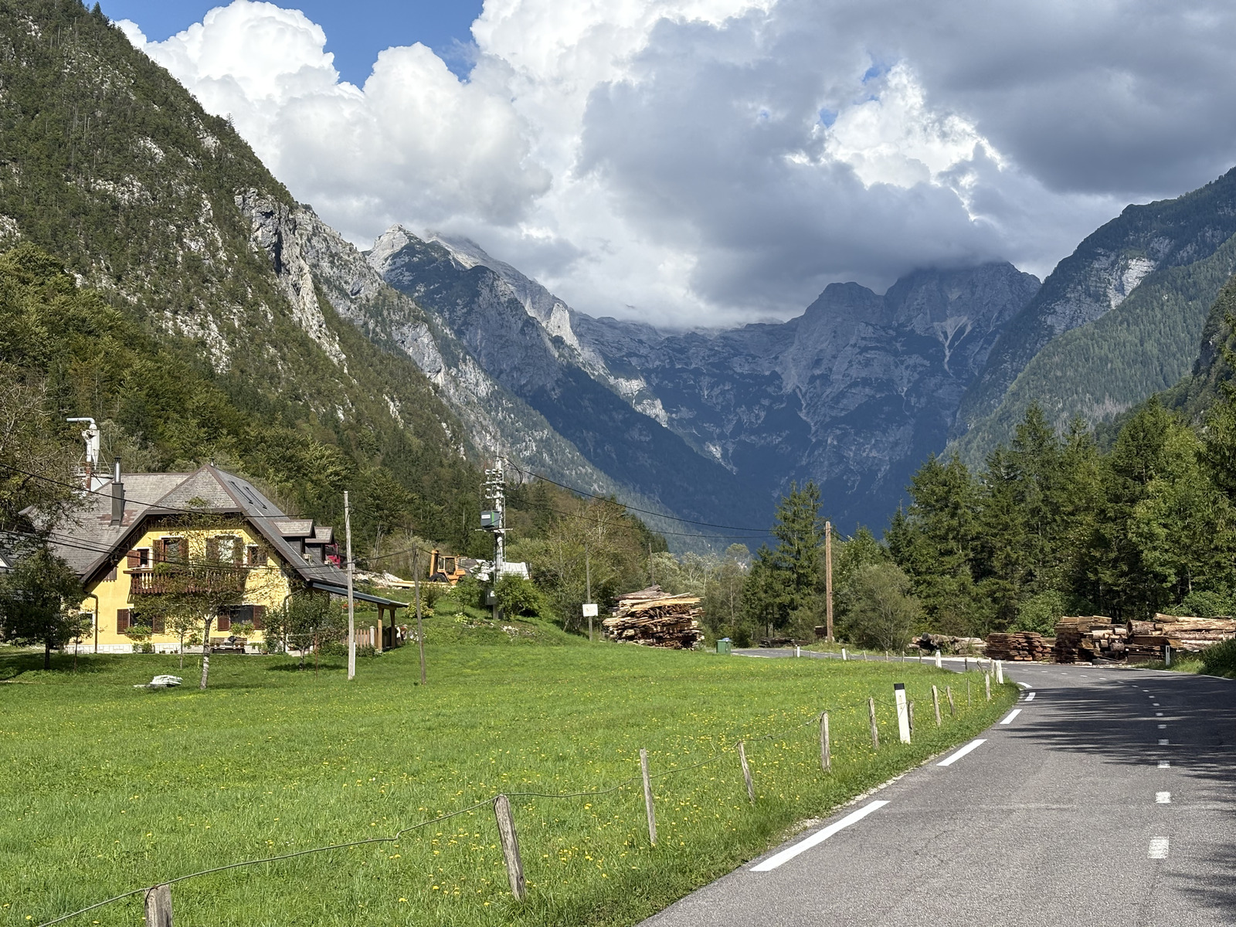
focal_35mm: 52
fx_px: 1857
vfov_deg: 28.0
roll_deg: +1.3
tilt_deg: +6.1
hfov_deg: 36.8
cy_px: 464
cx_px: 618
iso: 32
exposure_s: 1/3448
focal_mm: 5.96
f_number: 1.6
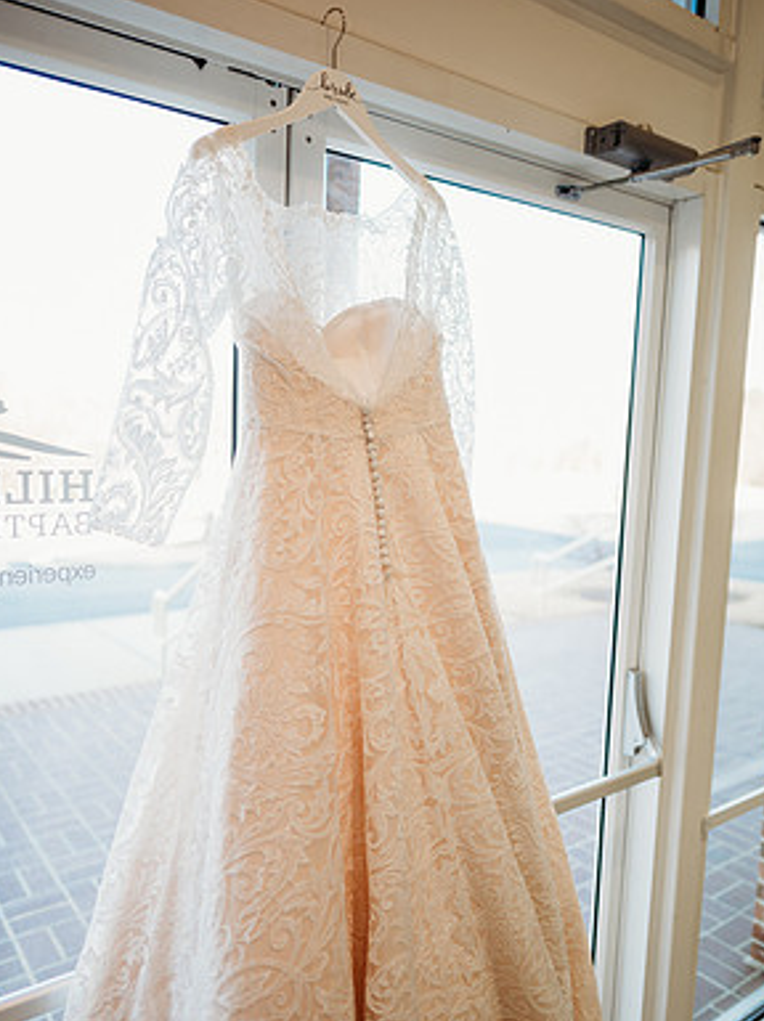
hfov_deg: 51.3
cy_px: 522
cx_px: 385
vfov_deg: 65.4
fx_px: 796
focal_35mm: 27
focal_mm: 24
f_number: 1.8
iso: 250
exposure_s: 1/200
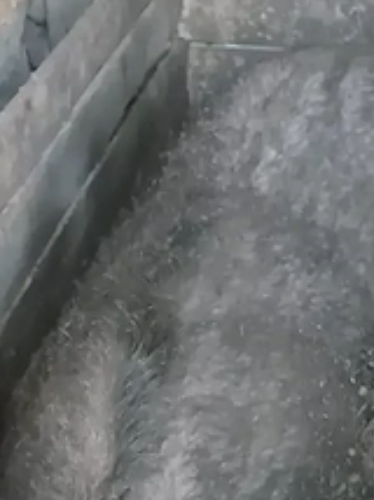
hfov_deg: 14.6
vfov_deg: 19.1
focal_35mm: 101
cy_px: 458
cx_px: 173
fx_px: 1458
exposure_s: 1/25.1
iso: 1664
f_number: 1.9
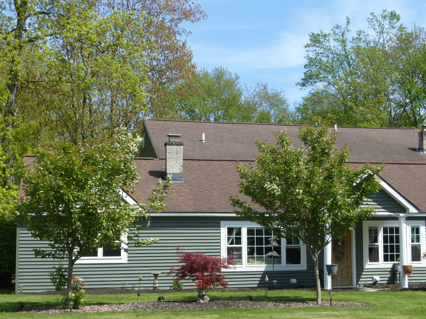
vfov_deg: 24.0
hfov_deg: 31.5
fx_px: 751
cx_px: 272
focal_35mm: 61
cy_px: 163
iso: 100
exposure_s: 1/640
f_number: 3.9
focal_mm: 7.4
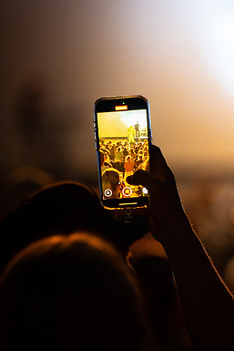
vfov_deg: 9.7
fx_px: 2055
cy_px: 176
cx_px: 201
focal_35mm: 211
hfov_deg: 6.5
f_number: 2.8
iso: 2500
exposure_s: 1/125
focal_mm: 140
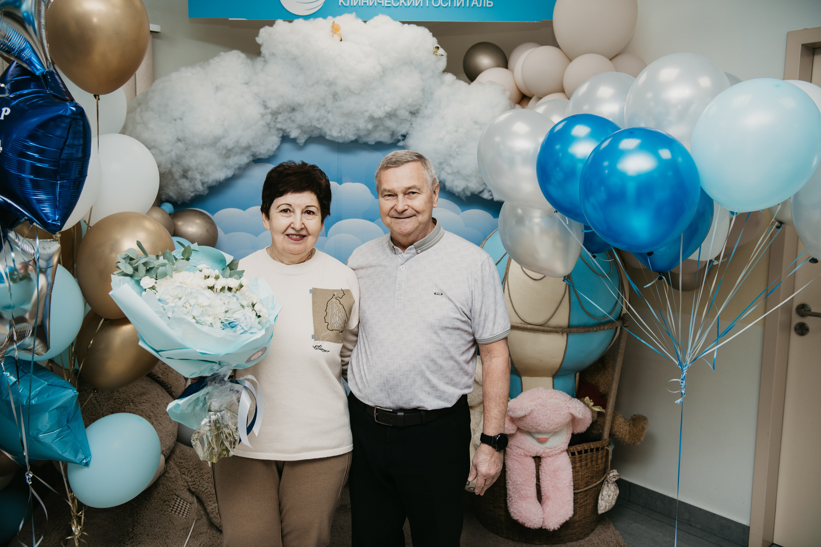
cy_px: 274
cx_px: 410
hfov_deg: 58.7
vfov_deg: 41.1
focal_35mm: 32
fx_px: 730
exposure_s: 1/160
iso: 160
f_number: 4
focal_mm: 32
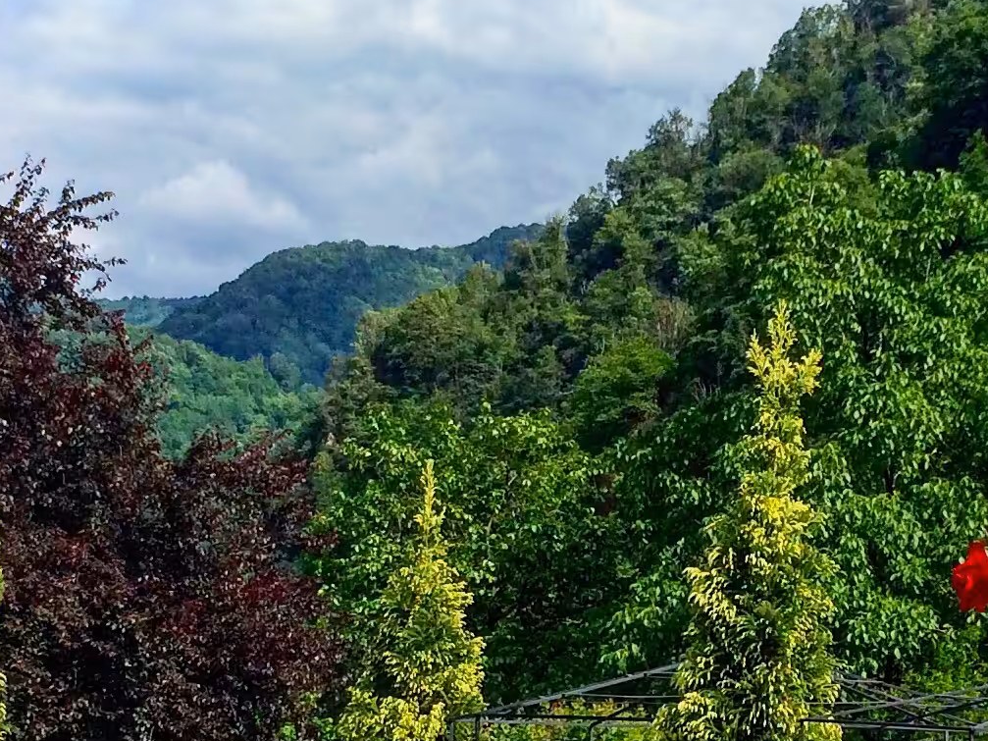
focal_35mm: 94
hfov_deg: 20.8
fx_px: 2683
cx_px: 667
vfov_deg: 15.6
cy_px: 573
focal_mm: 4.15
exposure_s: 1/2564
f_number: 2.2
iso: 32
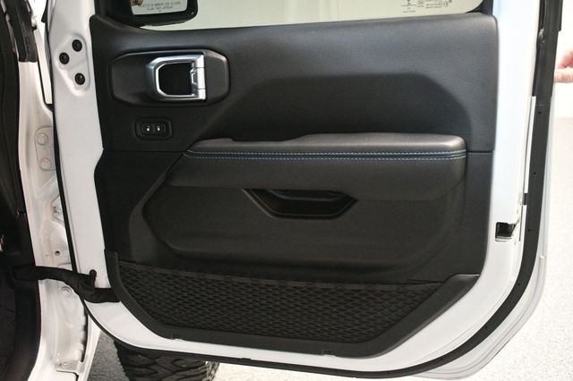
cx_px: 286
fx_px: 636
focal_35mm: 40
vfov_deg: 33.4
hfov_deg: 48.5
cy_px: 190
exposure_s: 1/60
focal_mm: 27
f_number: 4
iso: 4000
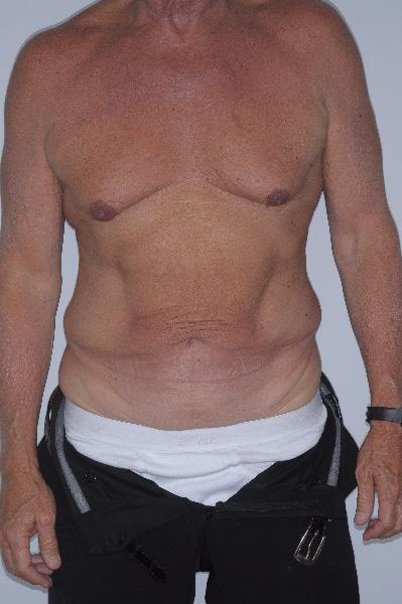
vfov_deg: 22.6
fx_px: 1510
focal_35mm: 90
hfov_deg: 15.2
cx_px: 201
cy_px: 302
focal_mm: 60
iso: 200
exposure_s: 1/60
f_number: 9.5
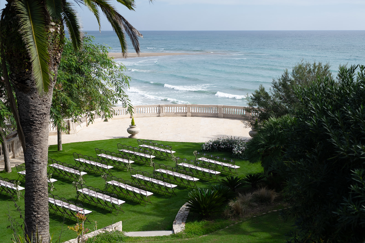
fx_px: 507
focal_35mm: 50
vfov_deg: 27.0
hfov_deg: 39.6
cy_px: 122
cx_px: 182
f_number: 3.5
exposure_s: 1/8000
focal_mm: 50
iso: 400
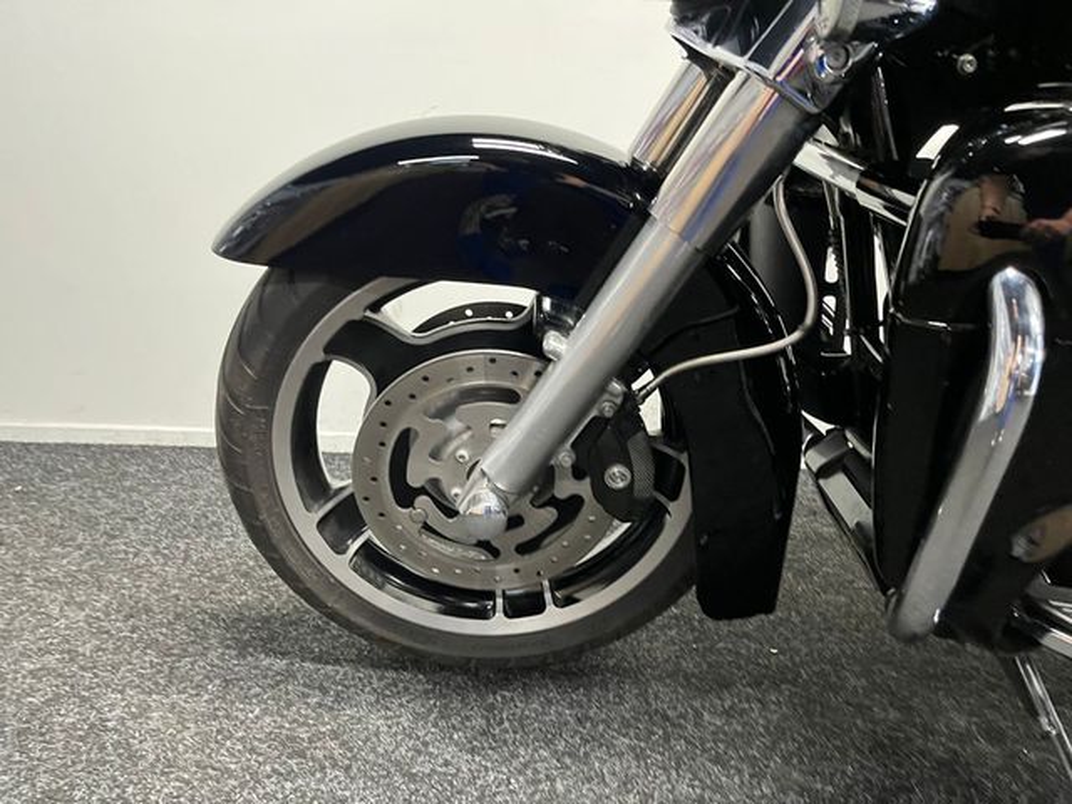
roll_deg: -5.9
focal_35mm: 26
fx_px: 805
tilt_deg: -12.3
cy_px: 402
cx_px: 536
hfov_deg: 67.3
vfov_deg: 53.1
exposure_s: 1/33
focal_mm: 5.1
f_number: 1.6
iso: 400
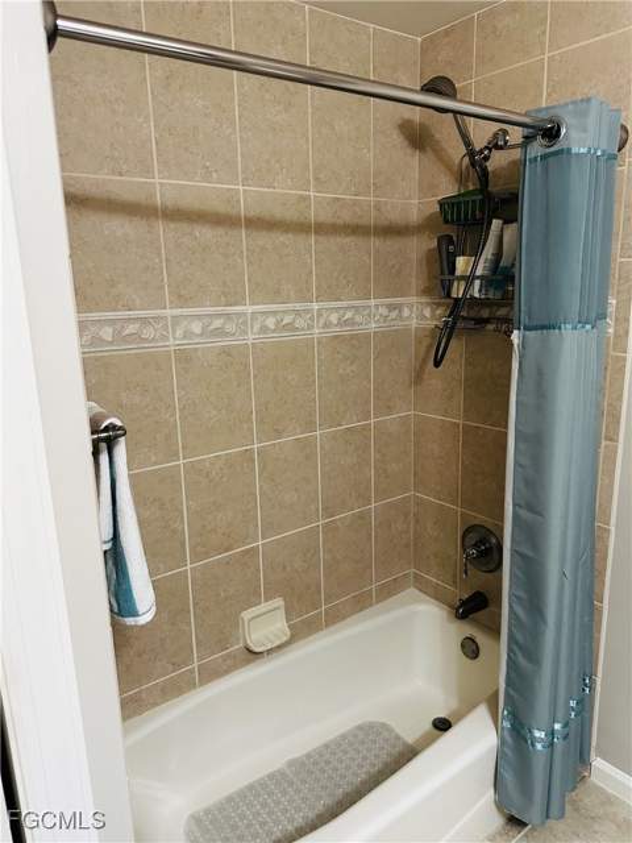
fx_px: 584
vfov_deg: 71.6
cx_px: 316
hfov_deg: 56.8
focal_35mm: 24
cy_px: 422
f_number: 1.78
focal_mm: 6.86
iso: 400
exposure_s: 1/60
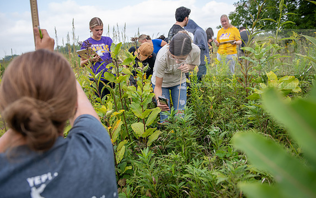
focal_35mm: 32
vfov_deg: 39.4
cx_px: 158
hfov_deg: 59.7
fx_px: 276
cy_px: 96
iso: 125
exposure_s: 1/400
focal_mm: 31
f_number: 3.5
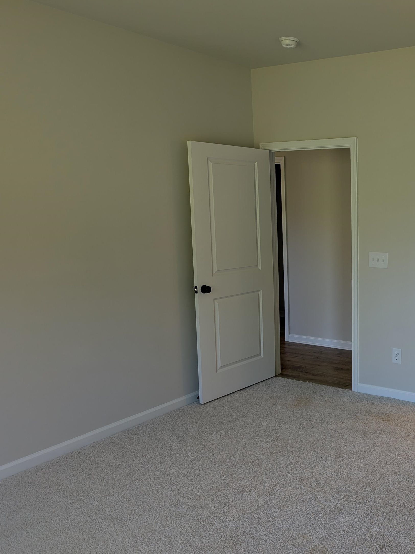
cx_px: 379
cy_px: 279
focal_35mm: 34
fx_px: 544
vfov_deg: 54.0
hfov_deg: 38.7
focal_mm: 6.9
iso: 24
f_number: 1.68
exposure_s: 1/301
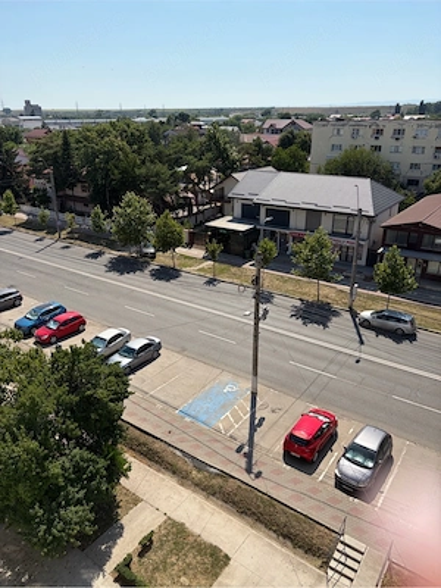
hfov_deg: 53.1
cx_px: 220
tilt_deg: -22.2
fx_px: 442
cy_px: 294
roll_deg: -0.1
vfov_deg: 67.3
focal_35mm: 26
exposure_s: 1/4329
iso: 50
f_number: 1.6
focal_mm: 5.96
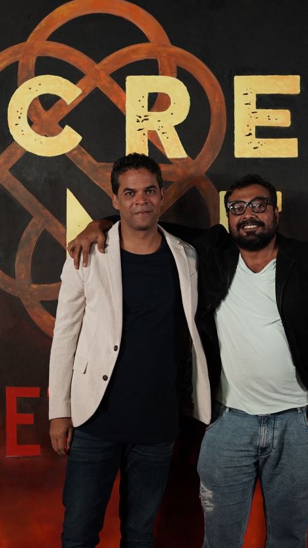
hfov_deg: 21.3
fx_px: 814
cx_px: 80
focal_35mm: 56
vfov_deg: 37.2
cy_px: 272
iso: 1000
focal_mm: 35
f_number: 2
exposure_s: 1/640
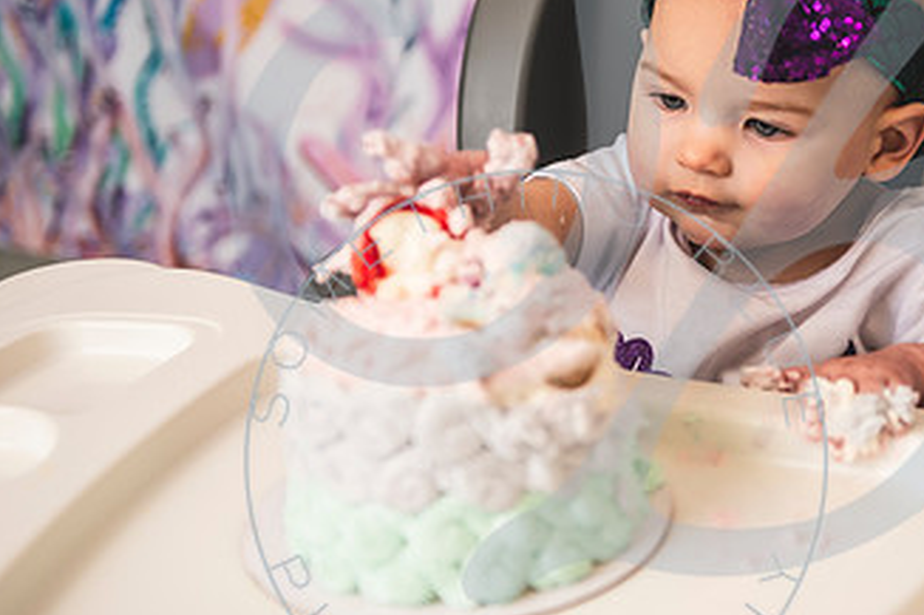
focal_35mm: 89
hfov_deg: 22.7
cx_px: 677
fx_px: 2283
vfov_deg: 15.3
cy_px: 222
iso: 250
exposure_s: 1/160
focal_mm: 50
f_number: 2.8
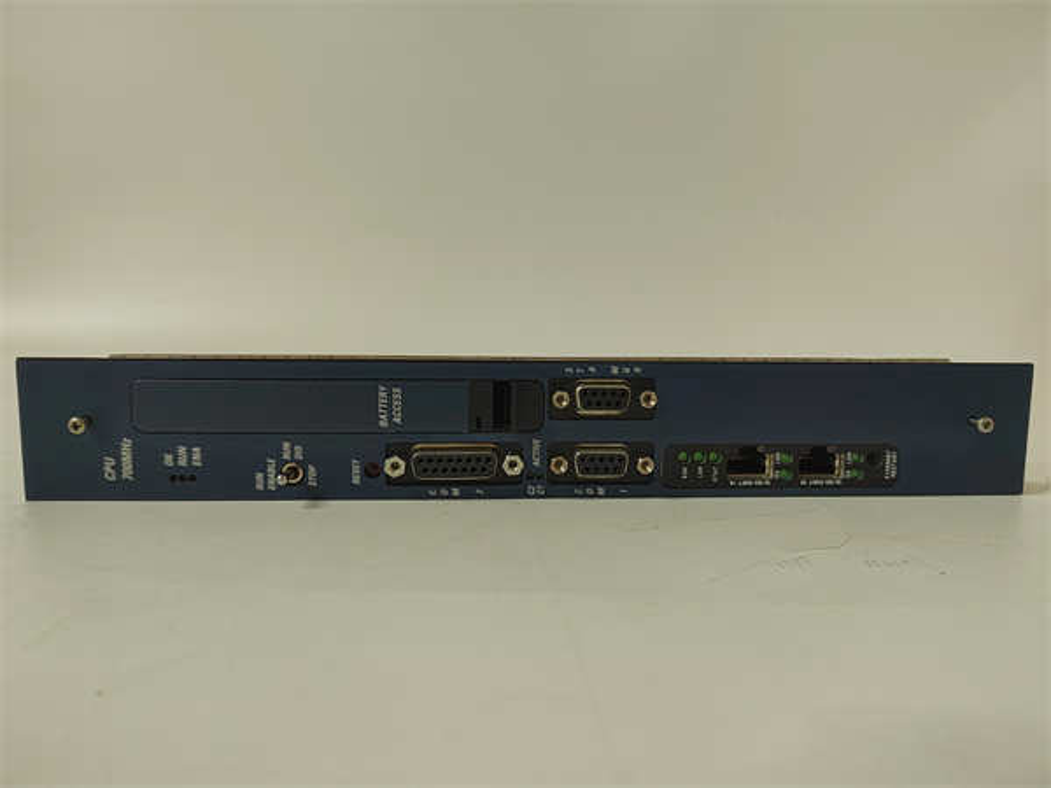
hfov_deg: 73.9
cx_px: 526
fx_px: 698
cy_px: 394
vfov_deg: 58.9
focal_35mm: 23
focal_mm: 5.52
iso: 1597
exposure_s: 1/100
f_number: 1.9
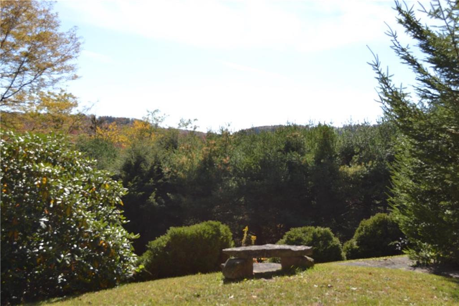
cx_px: 230
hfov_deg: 53.1
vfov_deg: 36.8
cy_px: 153
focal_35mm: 36
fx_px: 459
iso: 100
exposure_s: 1/200
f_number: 7.1
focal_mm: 24
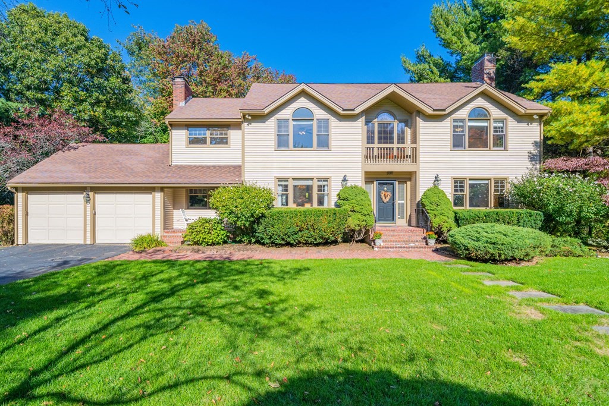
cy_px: 203
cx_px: 304
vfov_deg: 73.8
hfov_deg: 96.7
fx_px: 271
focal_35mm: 16
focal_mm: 16
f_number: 8
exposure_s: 1/1600
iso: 800
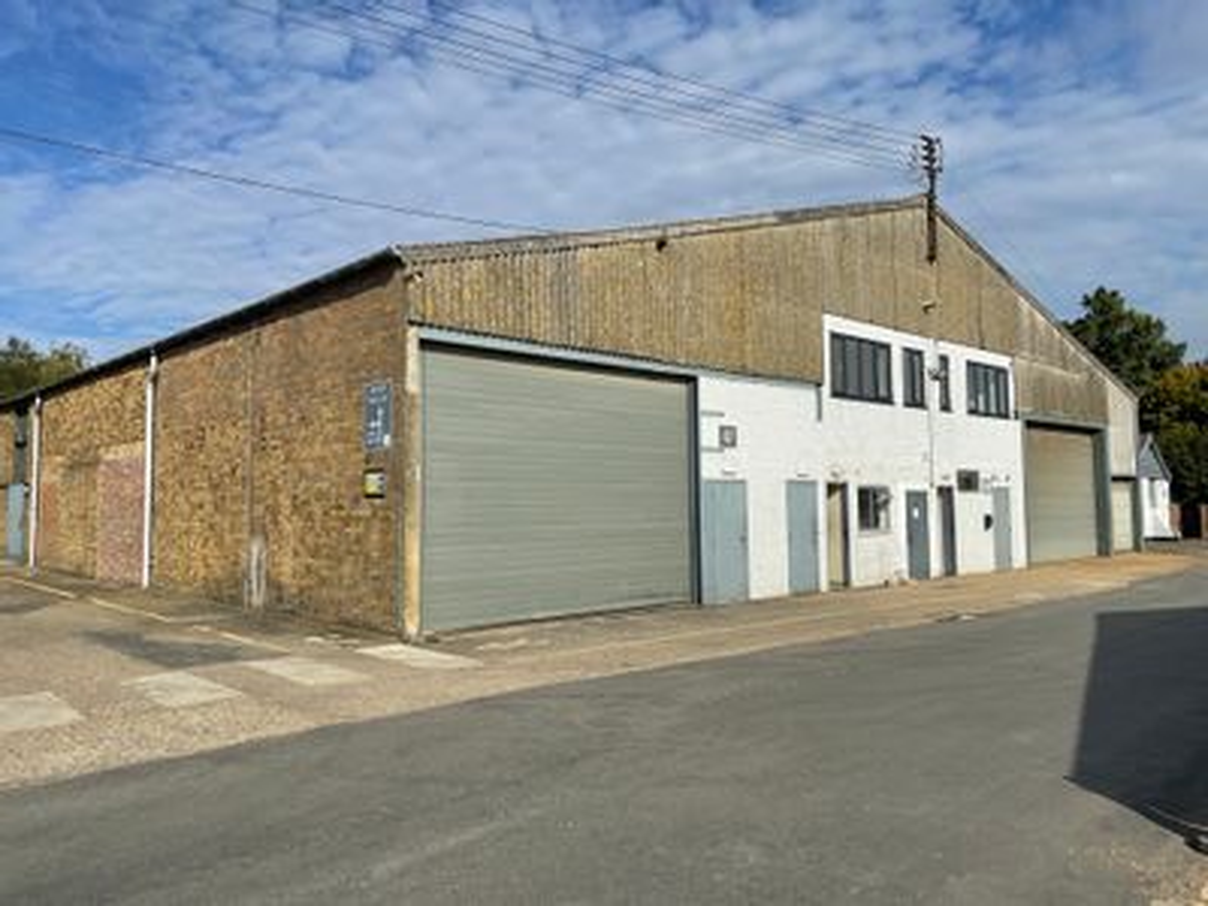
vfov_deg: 53.1
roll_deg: +0.3
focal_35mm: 26
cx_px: 604
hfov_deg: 67.3
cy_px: 453
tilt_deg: +2.8
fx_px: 907
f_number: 1.6
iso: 32
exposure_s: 1/6135
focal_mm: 4.2
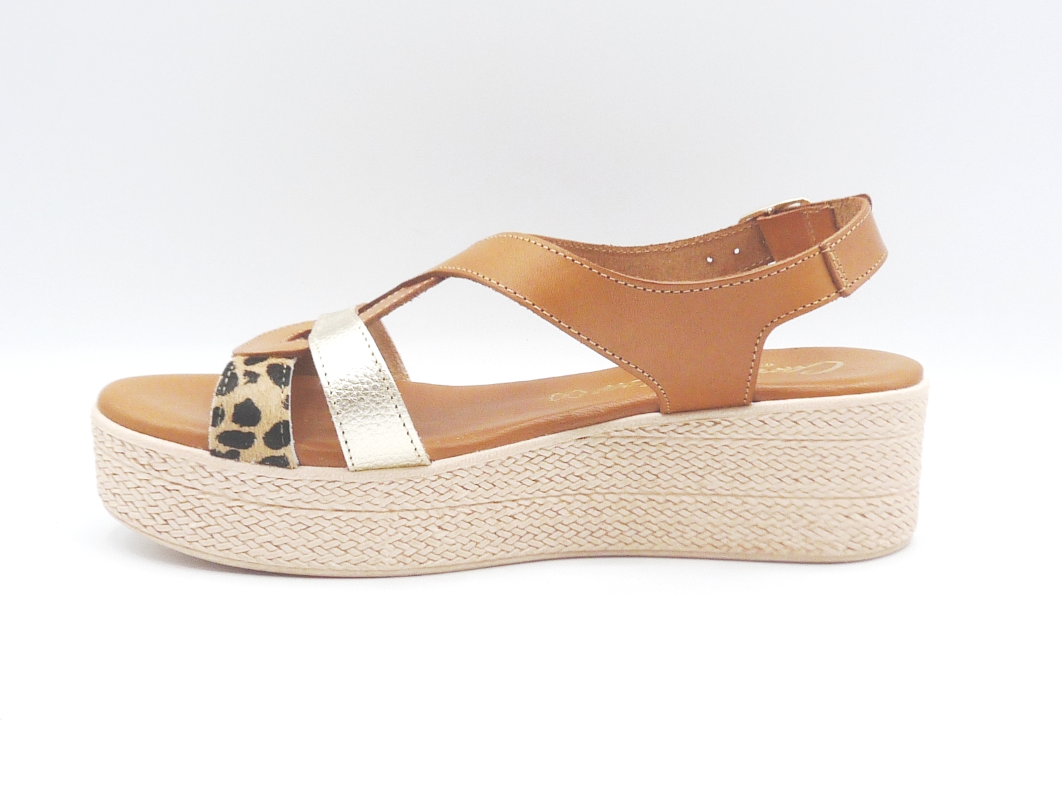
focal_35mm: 49
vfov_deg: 29.7
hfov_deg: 38.9
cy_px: 398
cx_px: 531
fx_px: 1503
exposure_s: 1/200
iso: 100
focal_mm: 4.9
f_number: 4.5
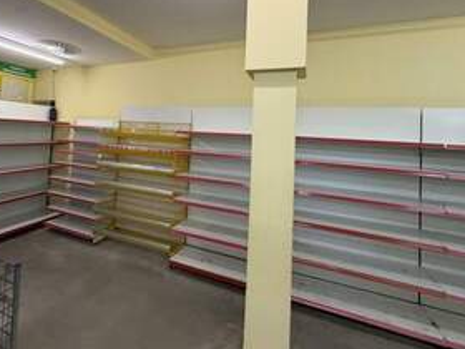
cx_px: 184
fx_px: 255
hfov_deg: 83.6
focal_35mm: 19
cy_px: 120
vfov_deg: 67.1
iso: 160
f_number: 2.2
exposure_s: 1/100
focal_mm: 2.22
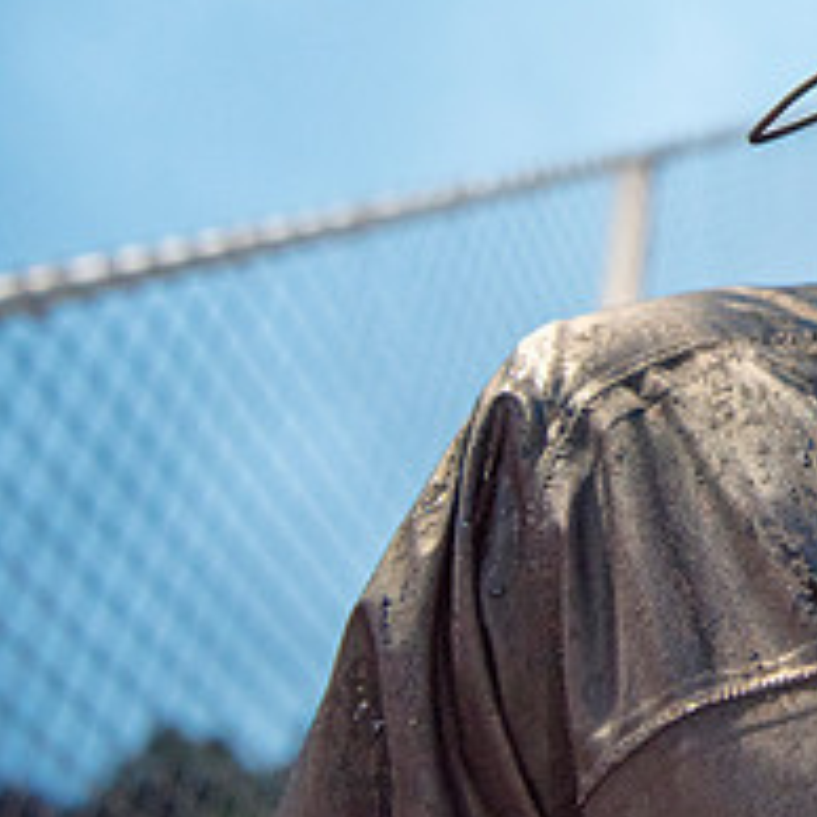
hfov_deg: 23.0
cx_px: 1217
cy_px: 95
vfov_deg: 27.2
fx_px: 1629
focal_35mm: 61
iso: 2000
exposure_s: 1/320
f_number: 3.2
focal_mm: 24
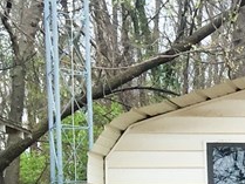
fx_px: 1006
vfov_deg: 9.8
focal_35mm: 142
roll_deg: +0.9
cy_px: 346
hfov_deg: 12.3
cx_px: 486
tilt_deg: -3.7
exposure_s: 1/120
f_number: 2.2
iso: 32
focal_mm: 4.15
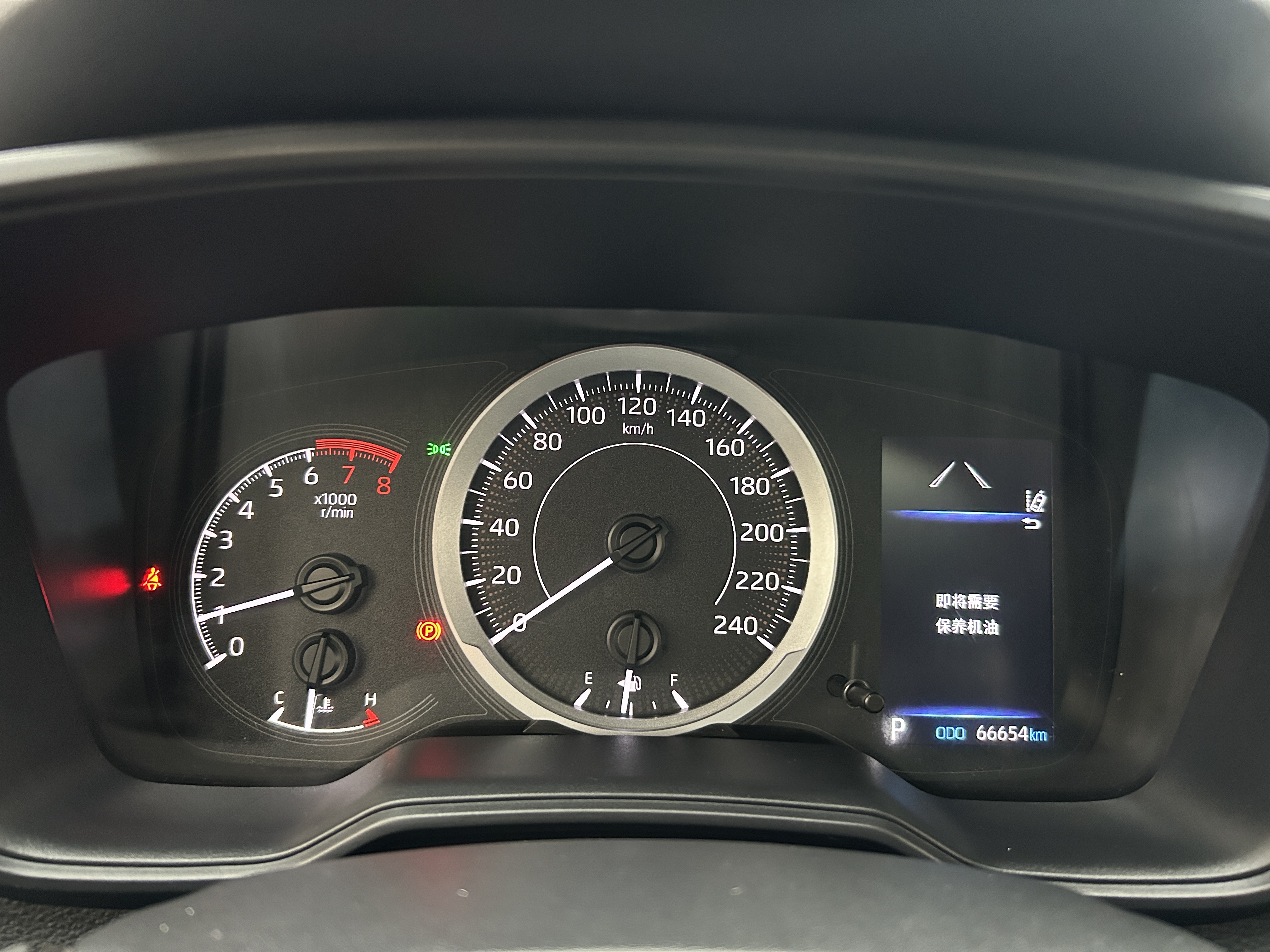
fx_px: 954
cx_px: 635
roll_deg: -1.0
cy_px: 476
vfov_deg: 53.1
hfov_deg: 67.3
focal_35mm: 26
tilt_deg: -19.3
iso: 640
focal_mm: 5.7
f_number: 1.5
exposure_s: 1/40
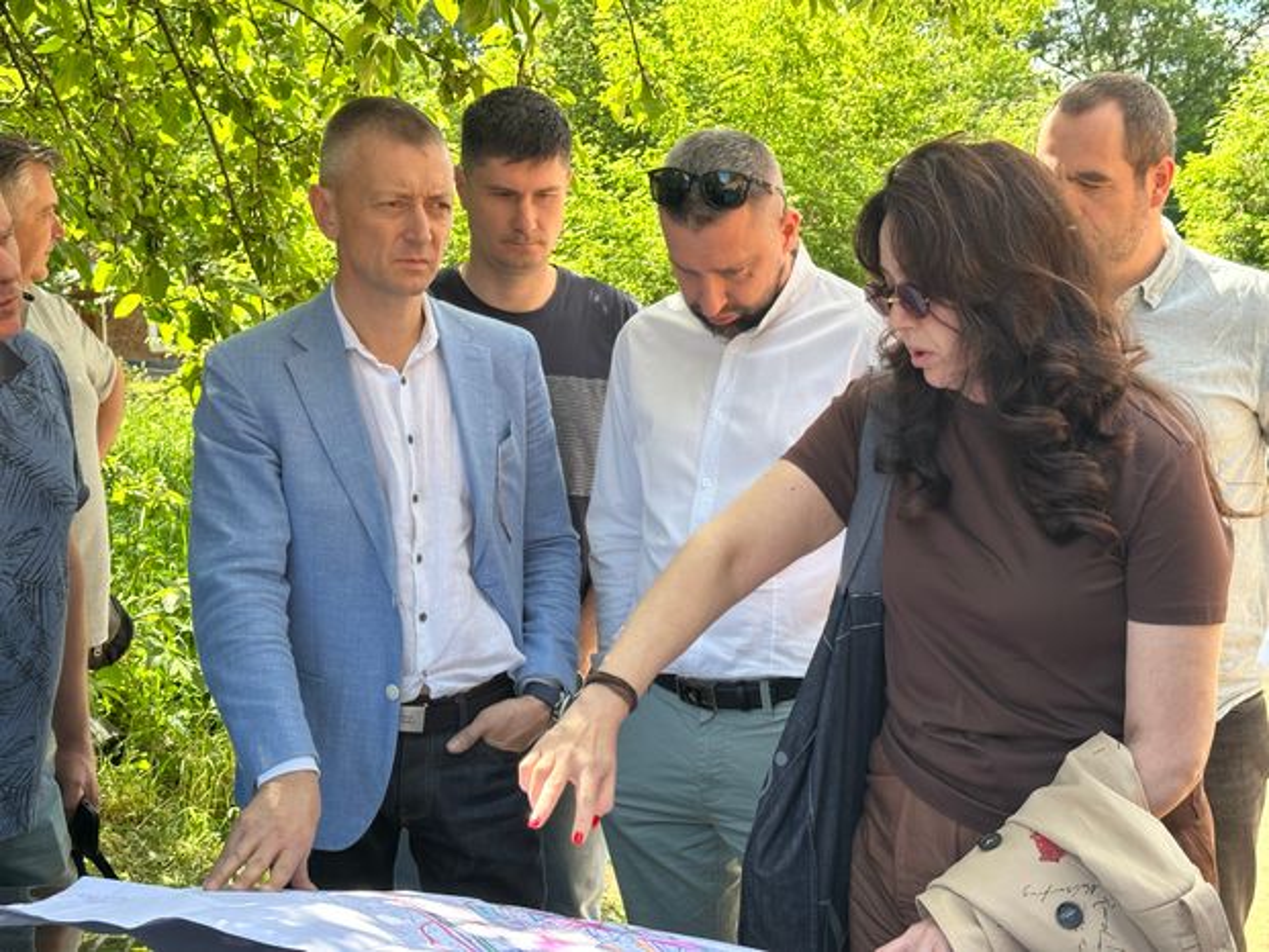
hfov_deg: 39.6
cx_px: 634
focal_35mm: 48
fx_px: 1760
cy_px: 476
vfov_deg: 30.3
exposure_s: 1/475
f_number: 1.78
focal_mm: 6.86
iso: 64
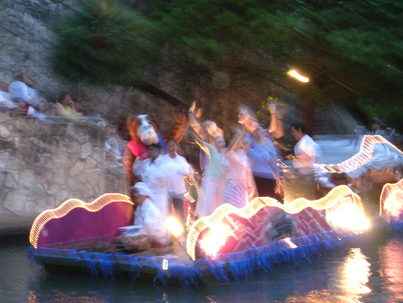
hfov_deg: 29.0
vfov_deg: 21.9
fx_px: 780
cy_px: 152
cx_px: 202
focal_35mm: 67
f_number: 3.6
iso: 200
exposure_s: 1/4.3
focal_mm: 10.2
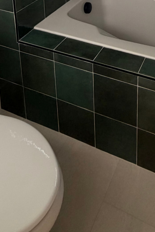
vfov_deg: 35.7
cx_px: 125
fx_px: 258
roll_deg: -0.2
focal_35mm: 40
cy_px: -58
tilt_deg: -12.0
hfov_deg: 32.5
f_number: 2.2
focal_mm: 2.22
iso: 200
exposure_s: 1/120
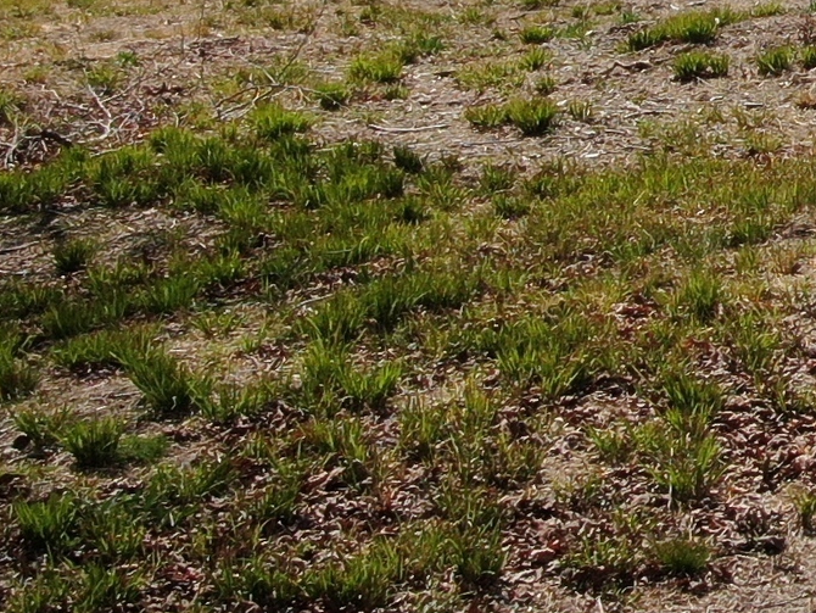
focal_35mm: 110
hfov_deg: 16.2
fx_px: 2594
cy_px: -22
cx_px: 1264
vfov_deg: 13.3
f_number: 2.8
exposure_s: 1/1600
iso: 100
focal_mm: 4.39
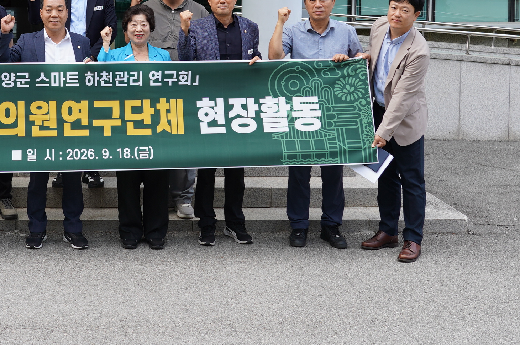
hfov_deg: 27.9
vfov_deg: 18.8
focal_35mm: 70
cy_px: -8
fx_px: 1010
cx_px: 58
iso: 160
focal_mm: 34
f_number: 5.6
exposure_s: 1/125
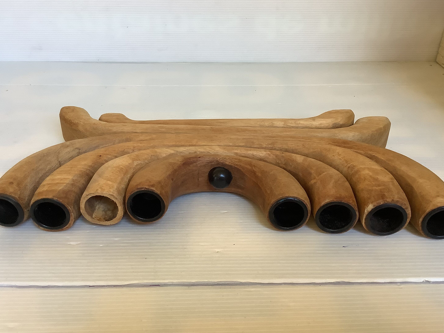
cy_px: 153
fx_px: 449
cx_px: 220
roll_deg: +0.4
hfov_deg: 52.6
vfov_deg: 40.7
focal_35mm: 35
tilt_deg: -29.1
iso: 125
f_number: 2.4
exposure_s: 1/50
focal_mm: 3.3
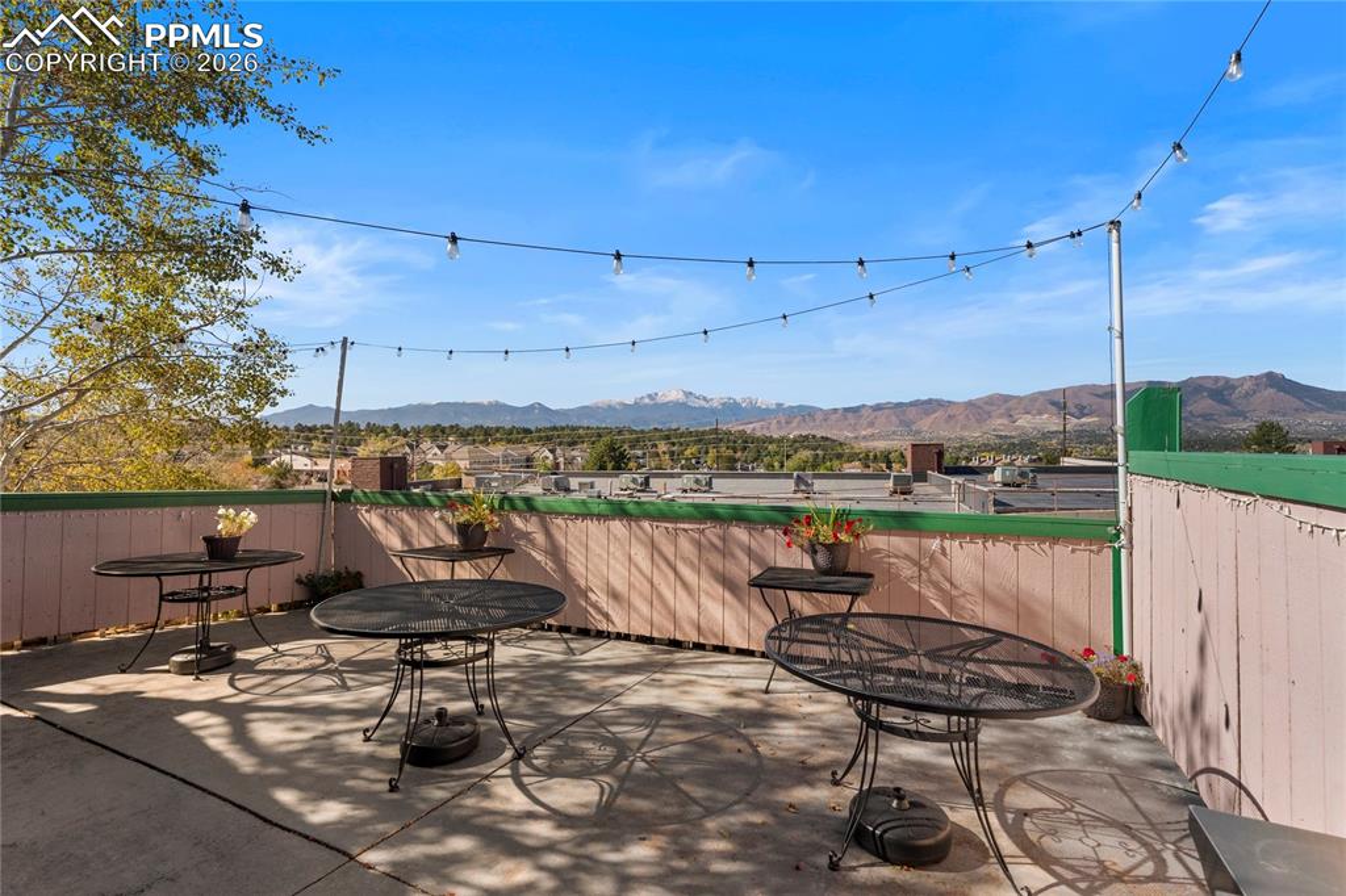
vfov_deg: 73.0
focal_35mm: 16
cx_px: 673
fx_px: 605
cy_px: 448
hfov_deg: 96.0
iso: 800
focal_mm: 16.2
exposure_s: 1/8000
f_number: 8
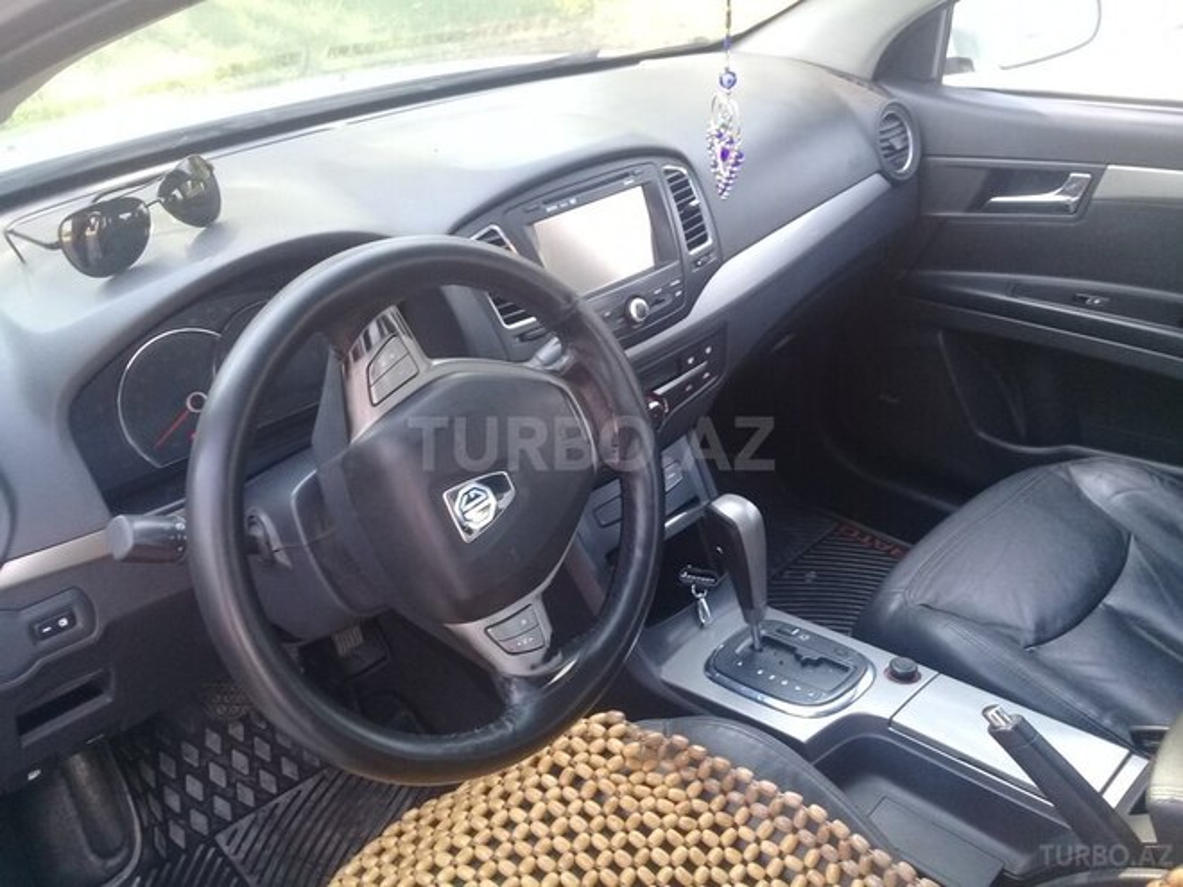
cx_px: 592
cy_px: 444
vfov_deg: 45.4
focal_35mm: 31
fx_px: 1059
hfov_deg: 58.4
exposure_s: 1/33
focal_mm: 3.3
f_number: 2.2
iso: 64
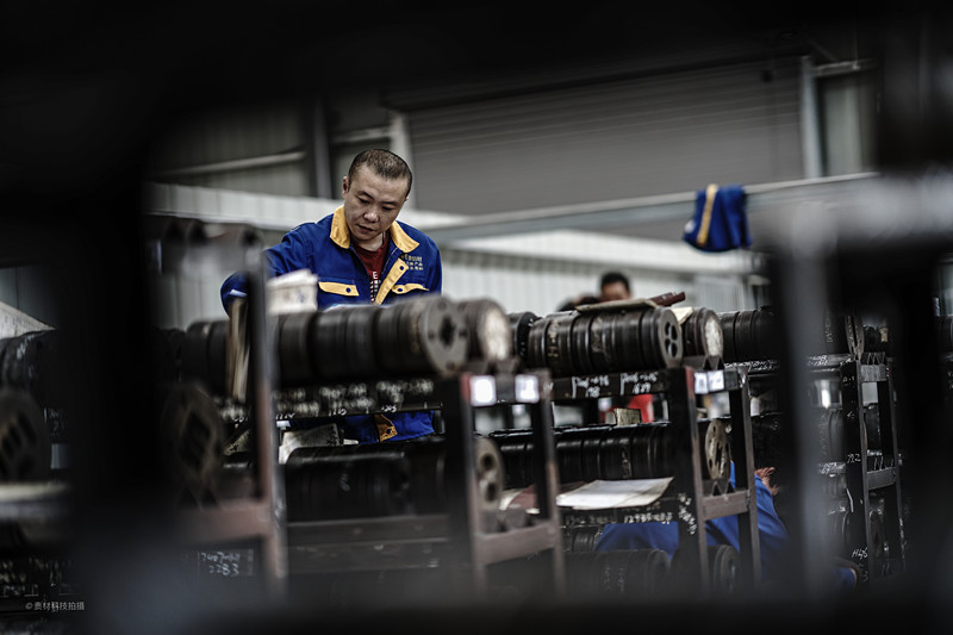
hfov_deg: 23.9
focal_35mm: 85
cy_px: 318
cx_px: 476
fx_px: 2250
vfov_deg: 16.1
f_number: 1.4
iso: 80
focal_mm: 85
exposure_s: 1/160
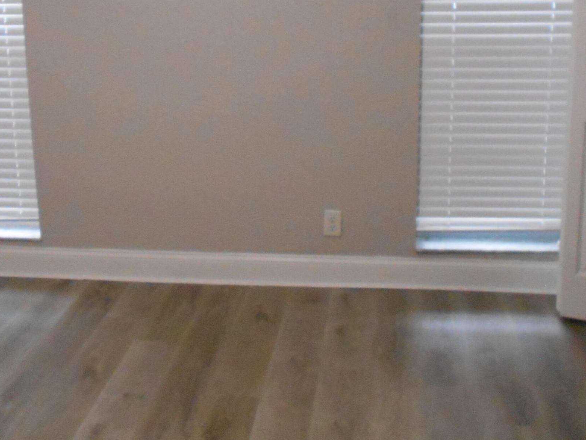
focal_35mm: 47
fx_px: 796
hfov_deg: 40.4
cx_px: 278
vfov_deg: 30.5
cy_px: 120
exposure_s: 1/60
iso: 800
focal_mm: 4.6
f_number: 3.2
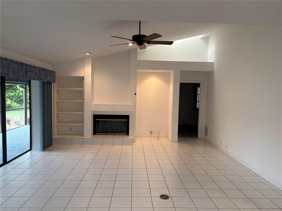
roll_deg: -0.7
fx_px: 212
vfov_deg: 53.1
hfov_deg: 67.3
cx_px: 141
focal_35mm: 26
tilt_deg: -3.4
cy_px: 106
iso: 125
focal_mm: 5.96
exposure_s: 1/120
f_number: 1.6
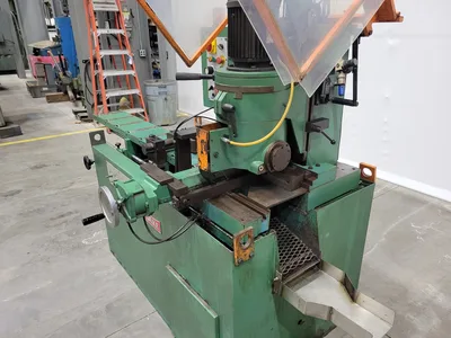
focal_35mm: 26
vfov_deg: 53.1
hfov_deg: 67.3
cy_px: 169
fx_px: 339
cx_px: 226
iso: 400
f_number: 1.8
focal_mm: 5.4
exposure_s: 1/39
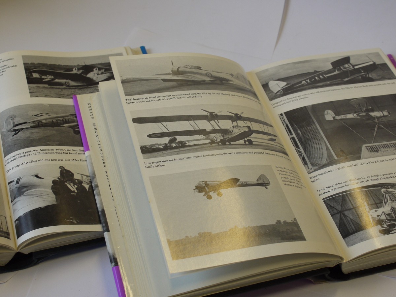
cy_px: 148
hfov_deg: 32.2
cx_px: 198
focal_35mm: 60
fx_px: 686
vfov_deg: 24.4
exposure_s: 1/100
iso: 400
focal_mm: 30
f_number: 7.1
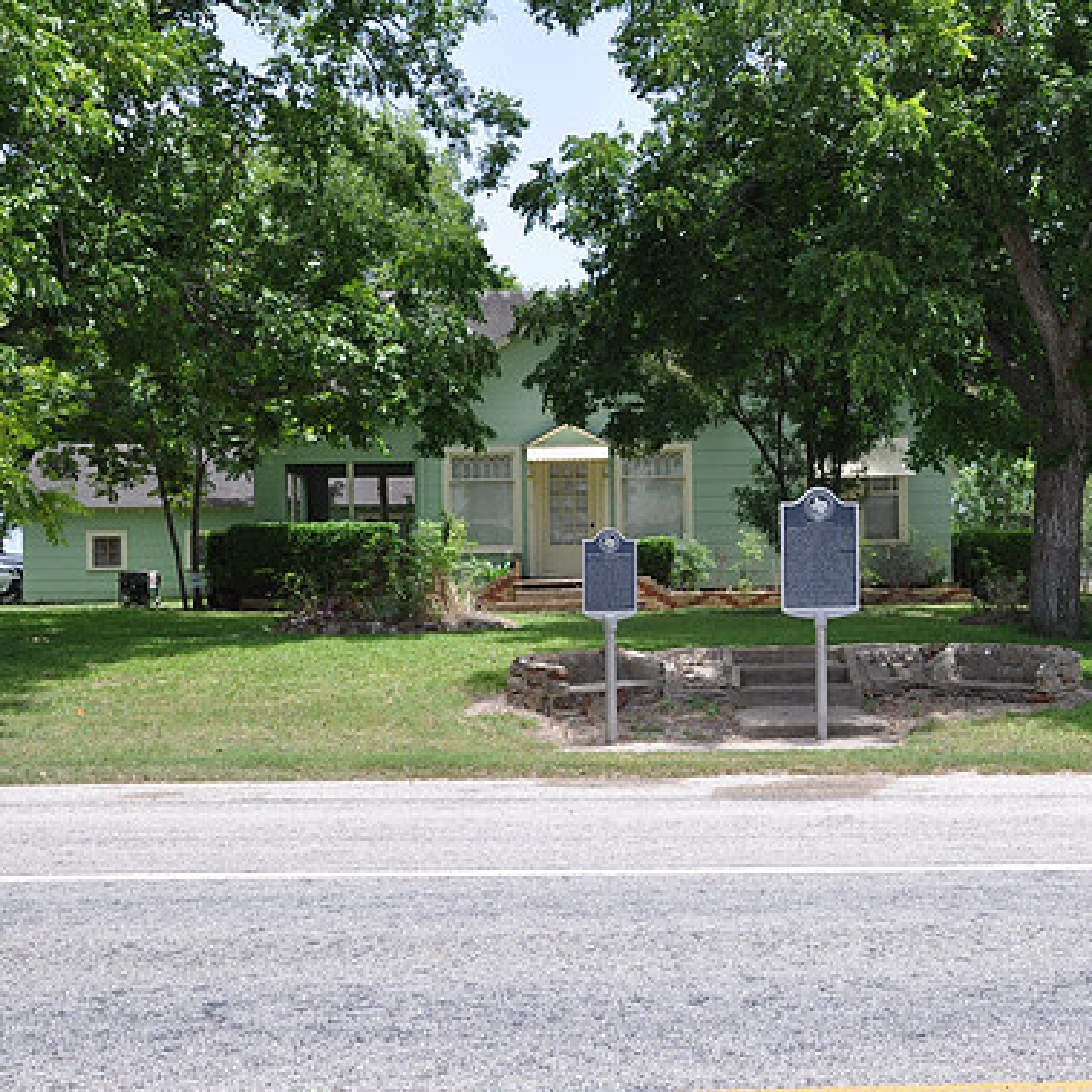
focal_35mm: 49
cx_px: 752
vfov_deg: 34.9
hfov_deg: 34.5
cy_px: 552
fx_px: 1736
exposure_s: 1/100
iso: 200
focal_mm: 25
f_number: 10
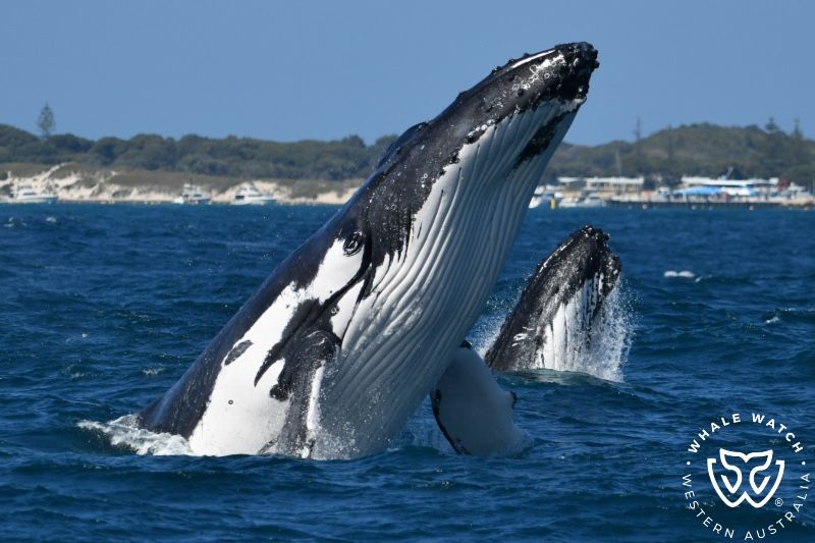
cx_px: 408
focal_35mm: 320
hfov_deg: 6.4
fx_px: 7242
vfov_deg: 4.3
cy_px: 272
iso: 720
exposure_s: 1/8000
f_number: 5.6
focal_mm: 320
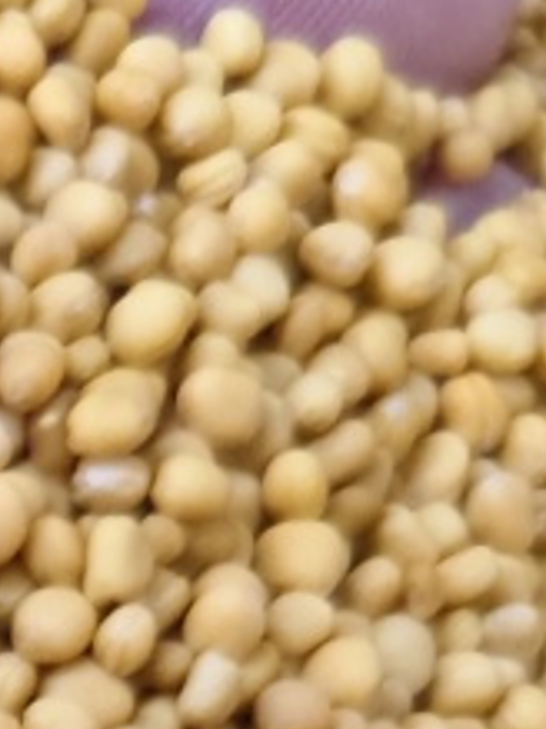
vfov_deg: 14.9
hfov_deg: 11.2
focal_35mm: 112
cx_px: -736
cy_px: 1390
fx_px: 2358
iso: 2646
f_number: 1.88
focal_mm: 5.56
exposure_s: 1/510
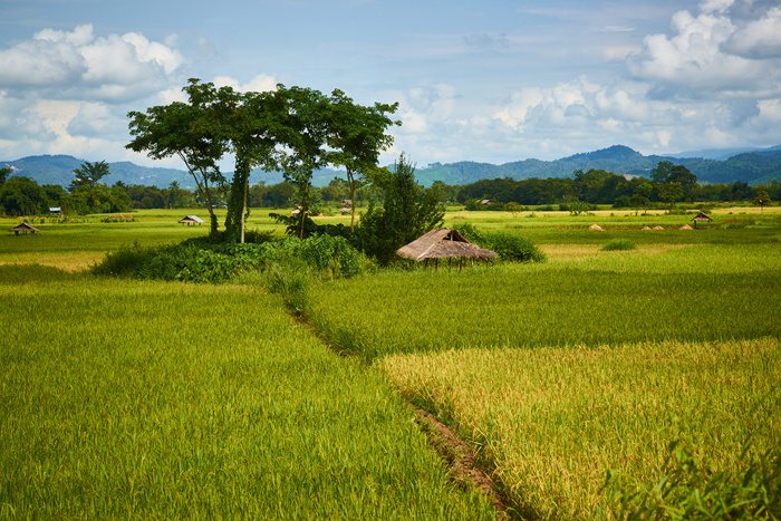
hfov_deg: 20.4
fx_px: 2170
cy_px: 260
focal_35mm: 100
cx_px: 390
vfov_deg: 13.7
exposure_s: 1/125
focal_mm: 100
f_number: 8
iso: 200
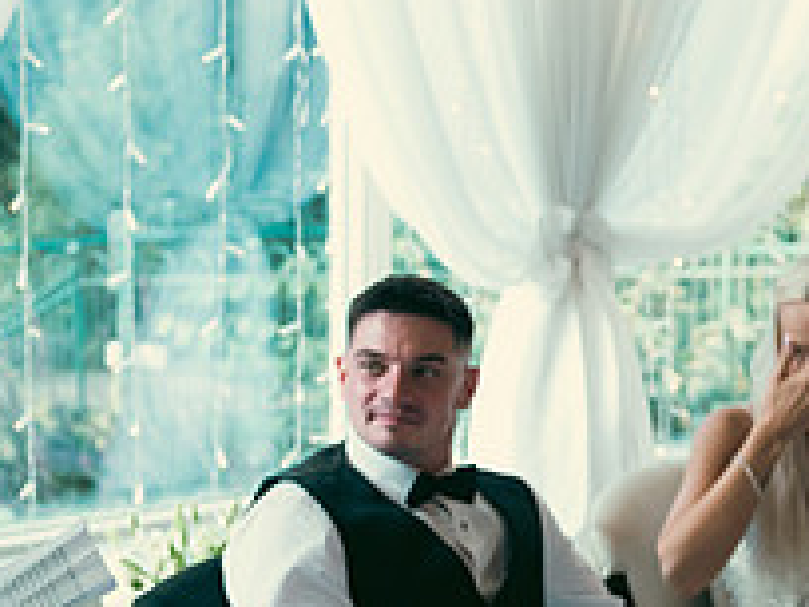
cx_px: 143
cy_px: 288
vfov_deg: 14.2
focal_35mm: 104
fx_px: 2431
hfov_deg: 18.7
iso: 400
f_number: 3.5
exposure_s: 1/160
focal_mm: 38
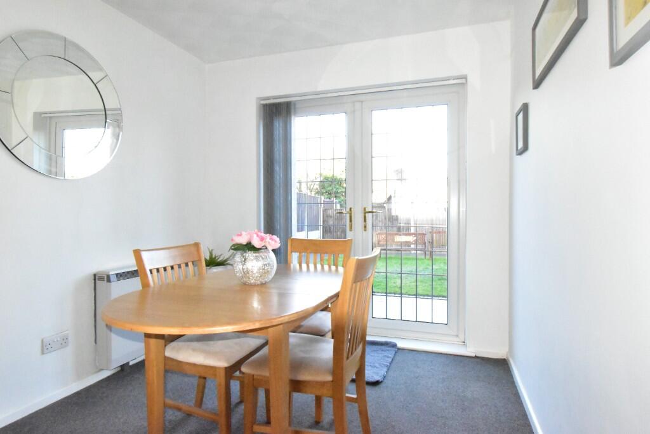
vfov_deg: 59.5
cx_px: 325
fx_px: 379
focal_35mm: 21
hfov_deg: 81.2
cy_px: 217
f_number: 13
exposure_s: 1/200
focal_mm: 14
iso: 12800
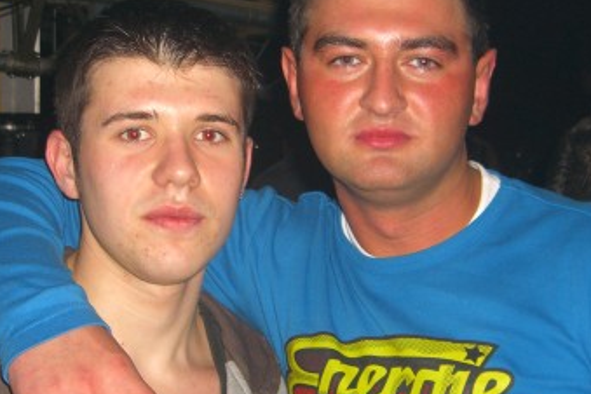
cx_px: 256
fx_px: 1149
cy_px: 248
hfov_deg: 28.8
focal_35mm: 70
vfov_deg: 19.4
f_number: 2.8
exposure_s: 1/60
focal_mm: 7.9
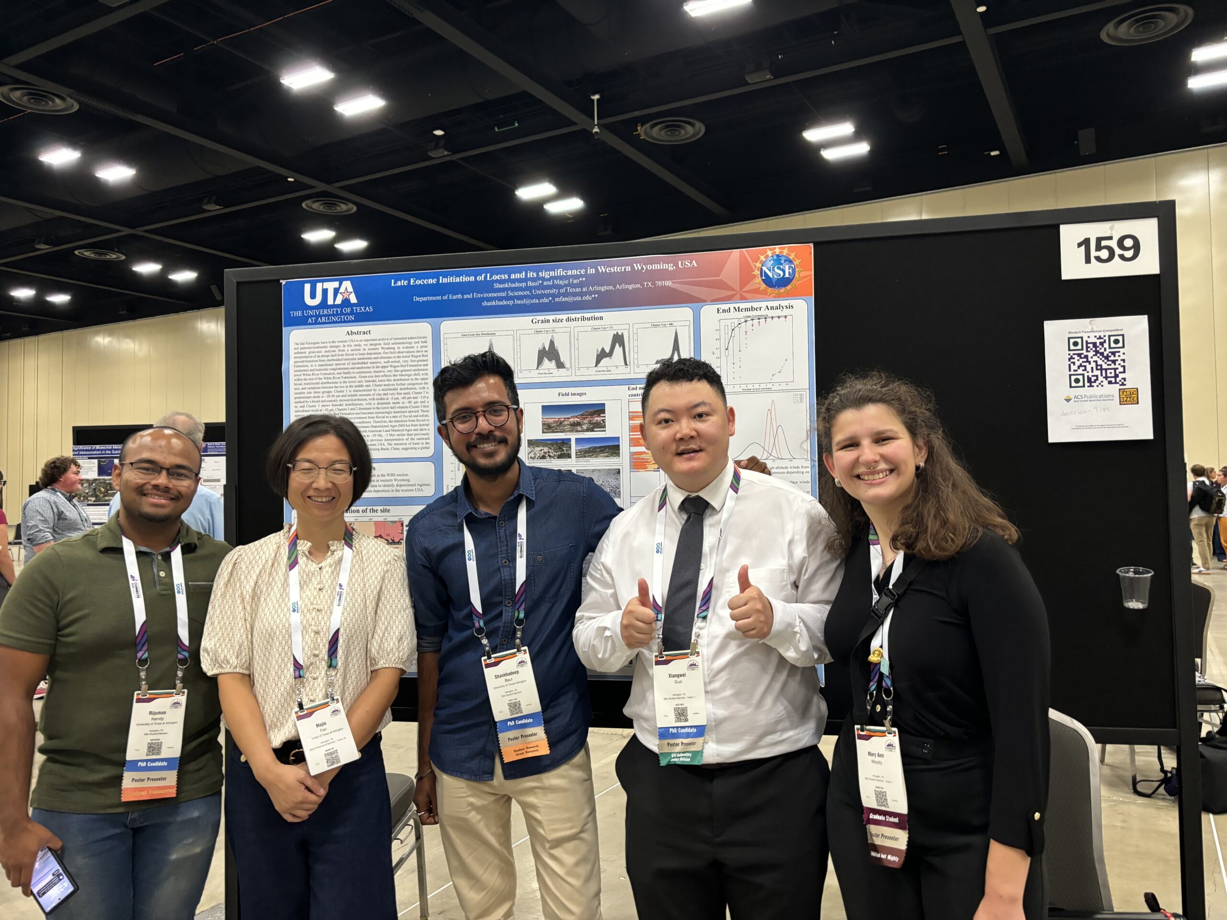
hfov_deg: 67.3
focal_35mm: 26
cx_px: 614
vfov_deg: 53.1
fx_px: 922
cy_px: 460
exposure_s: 1/60
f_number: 1.6
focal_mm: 5.96
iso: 320
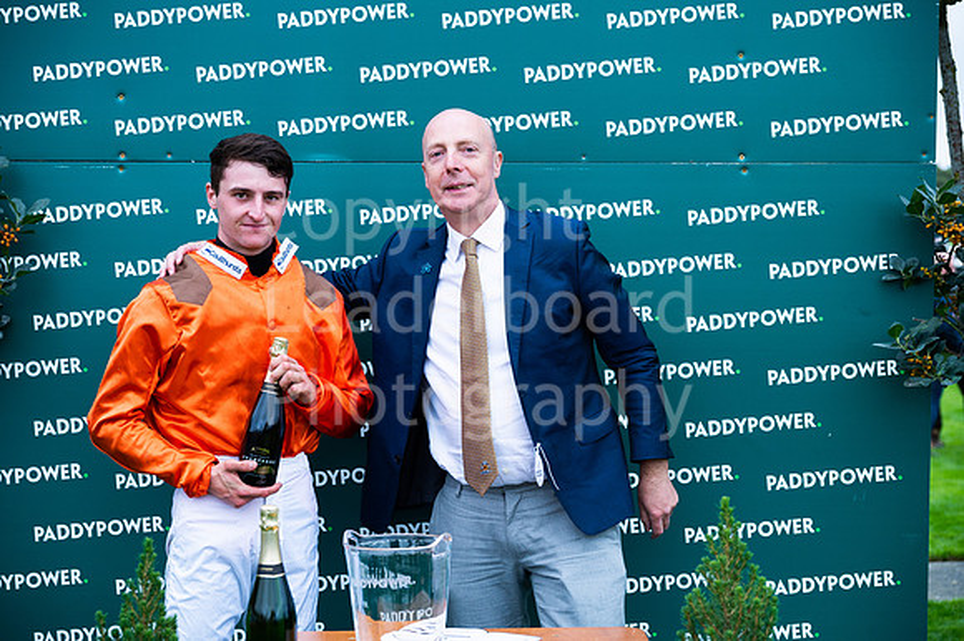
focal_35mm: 67
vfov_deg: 20.3
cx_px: 482
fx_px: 1790
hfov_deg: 30.1
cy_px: 321
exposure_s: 1/800
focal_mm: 65
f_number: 4
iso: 500
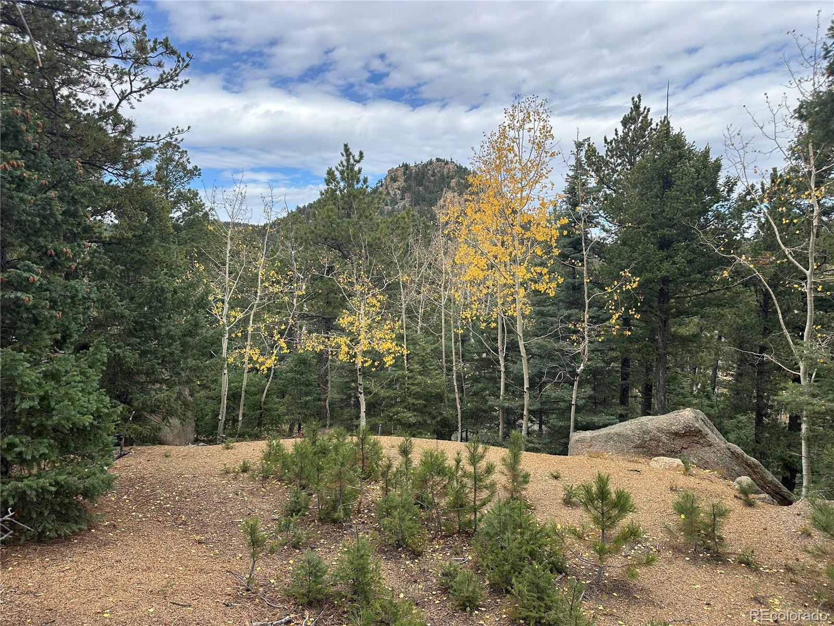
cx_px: 417
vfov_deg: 56.8
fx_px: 578
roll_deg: -0.2
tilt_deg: -4.4
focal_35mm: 24
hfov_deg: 71.6
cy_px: 313
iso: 80
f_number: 1.78
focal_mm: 6.86
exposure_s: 1/2028
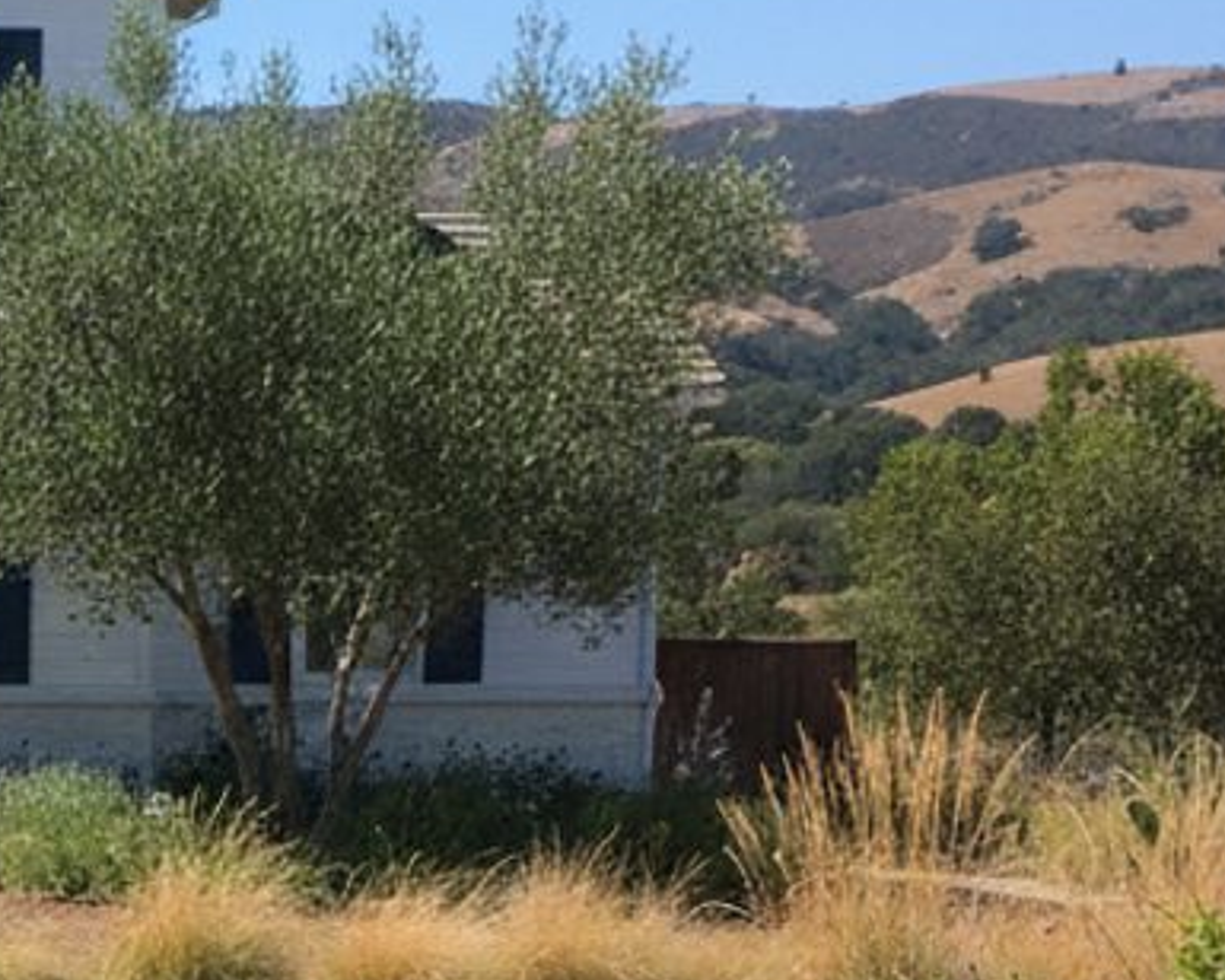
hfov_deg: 21.7
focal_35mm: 79
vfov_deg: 18.1
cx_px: -379
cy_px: 1282
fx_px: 2864
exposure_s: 1/581
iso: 816
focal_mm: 5.7
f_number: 1.6
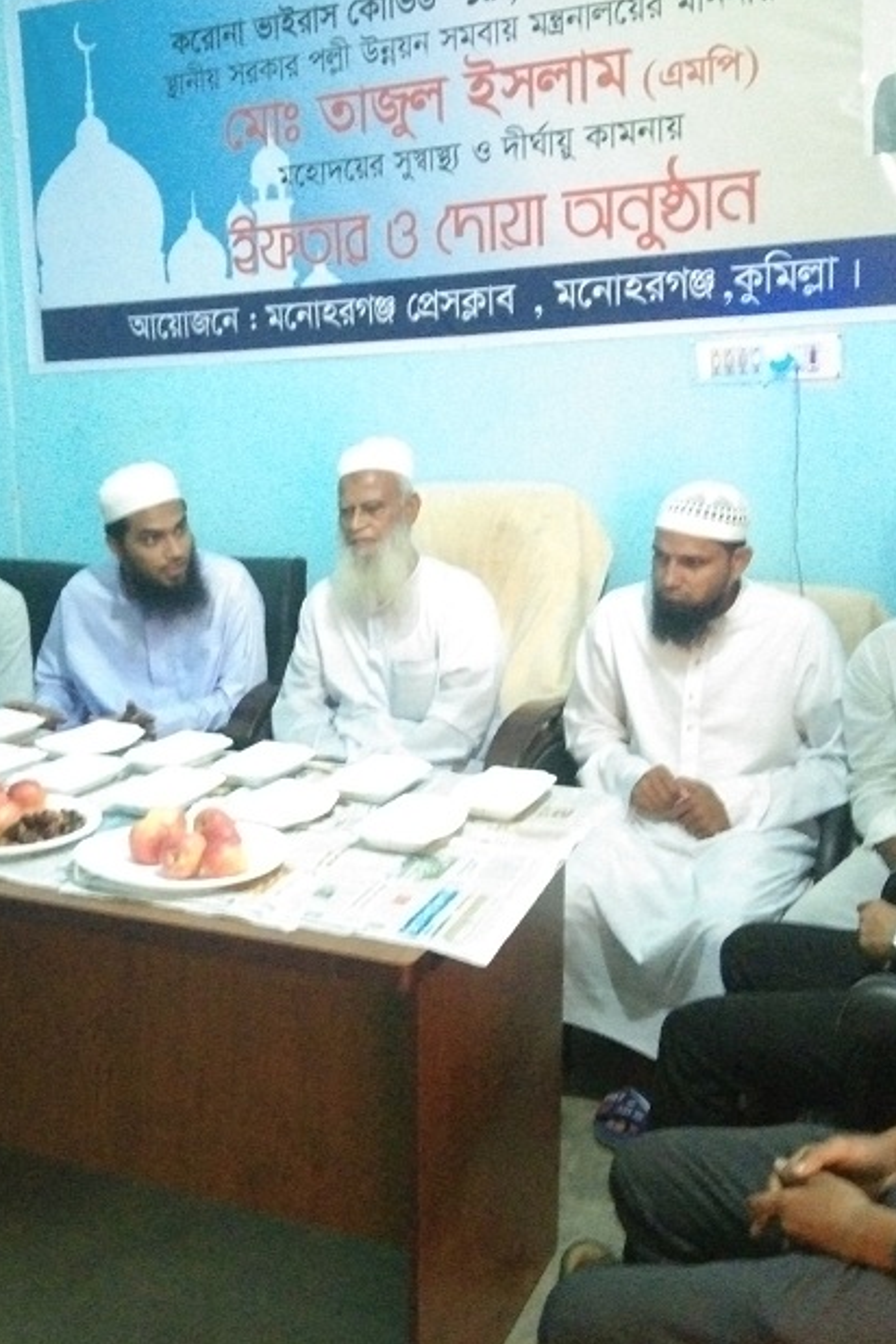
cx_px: 307
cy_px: 670
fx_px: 1568
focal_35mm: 42
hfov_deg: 31.7
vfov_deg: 46.4
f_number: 2.2
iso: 1619
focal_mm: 3.65
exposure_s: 1/14
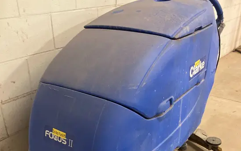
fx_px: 263
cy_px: 124
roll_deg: +0.2
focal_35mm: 40
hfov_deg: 49.3
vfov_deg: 31.1
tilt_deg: -28.6
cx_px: 121
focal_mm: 3.99
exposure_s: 1/40
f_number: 1.8
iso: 250
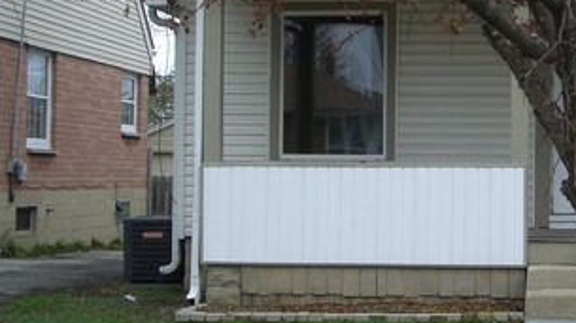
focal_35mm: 87
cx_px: 449
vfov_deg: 13.9
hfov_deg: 24.1
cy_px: 140
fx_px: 1328
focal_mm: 7.9
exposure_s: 1/400
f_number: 2.8
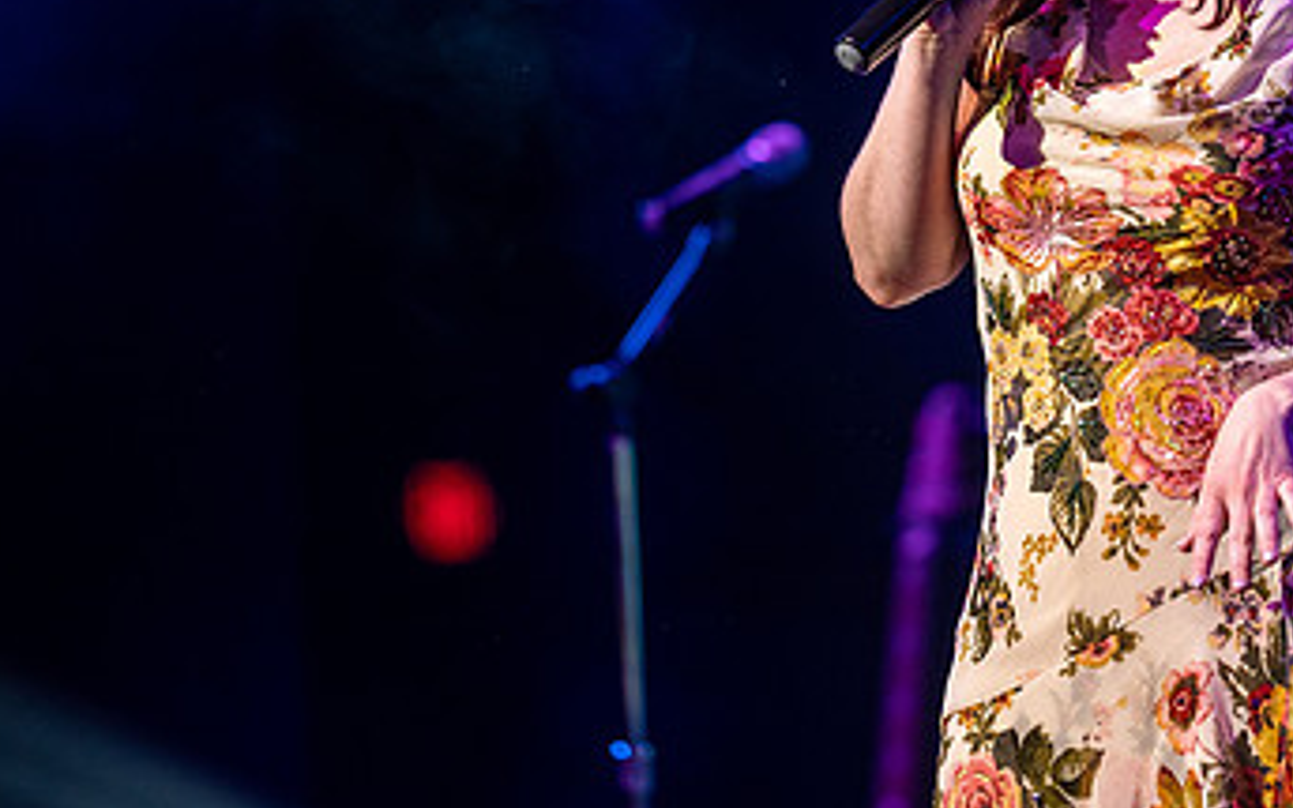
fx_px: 8175
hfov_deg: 9.0
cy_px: 100
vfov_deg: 5.7
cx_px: 808
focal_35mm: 232
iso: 500
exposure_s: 1/320
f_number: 1.8
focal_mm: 135
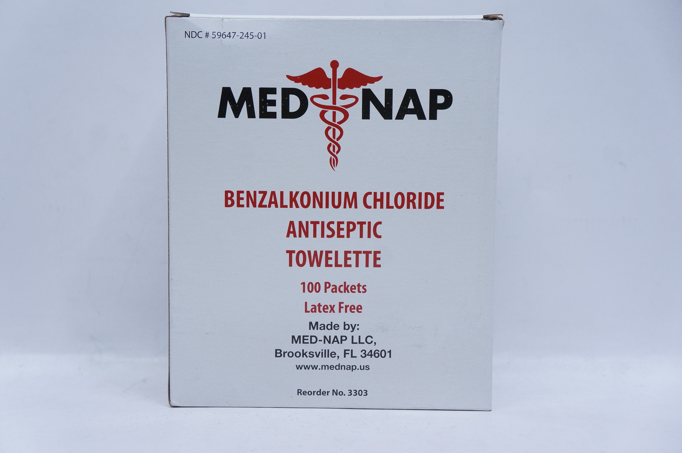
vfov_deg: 25.7
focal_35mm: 52
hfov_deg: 37.9
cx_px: 341
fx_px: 994
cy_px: 226
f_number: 5.6
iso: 800
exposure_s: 1/100
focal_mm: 35
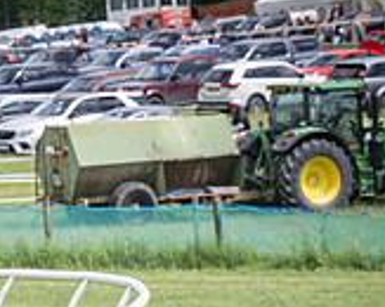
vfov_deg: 3.0
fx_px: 5759
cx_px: -331
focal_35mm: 506
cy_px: 482
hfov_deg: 3.8
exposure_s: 1/1600
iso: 400
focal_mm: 70
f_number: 5
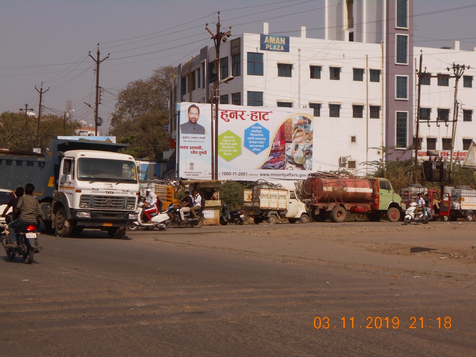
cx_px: 238
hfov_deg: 25.7
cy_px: 178
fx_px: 1045
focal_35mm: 76
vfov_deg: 19.4
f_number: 5.8
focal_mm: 13.5
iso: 80
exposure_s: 1/800
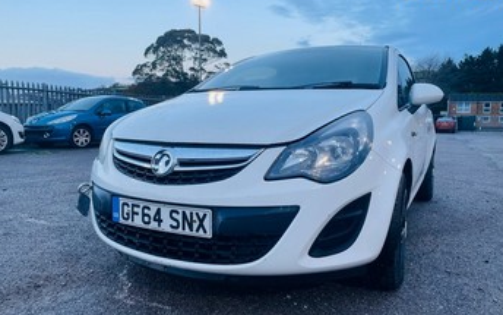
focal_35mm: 28
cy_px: 155
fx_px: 384
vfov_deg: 44.5
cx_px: 252
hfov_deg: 66.5
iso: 50
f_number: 1.6
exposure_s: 1/100
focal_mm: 4.2
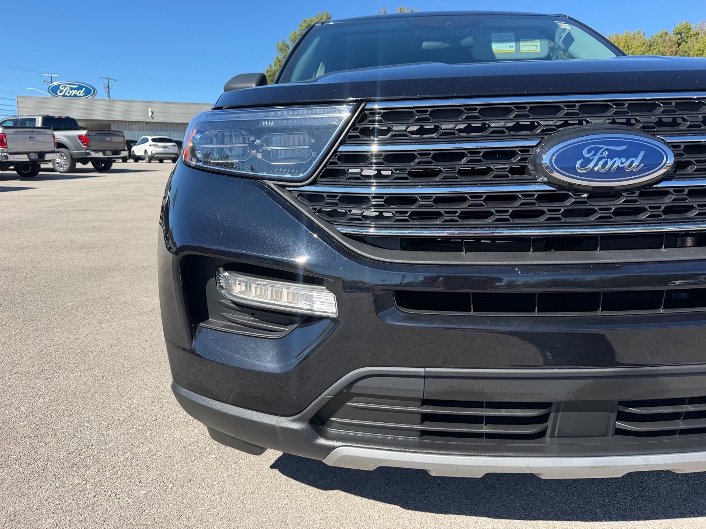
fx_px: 489
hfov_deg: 71.6
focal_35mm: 24
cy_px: 264
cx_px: 353
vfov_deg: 56.8
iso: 80
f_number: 1.78
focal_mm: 6.76
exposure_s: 1/2169
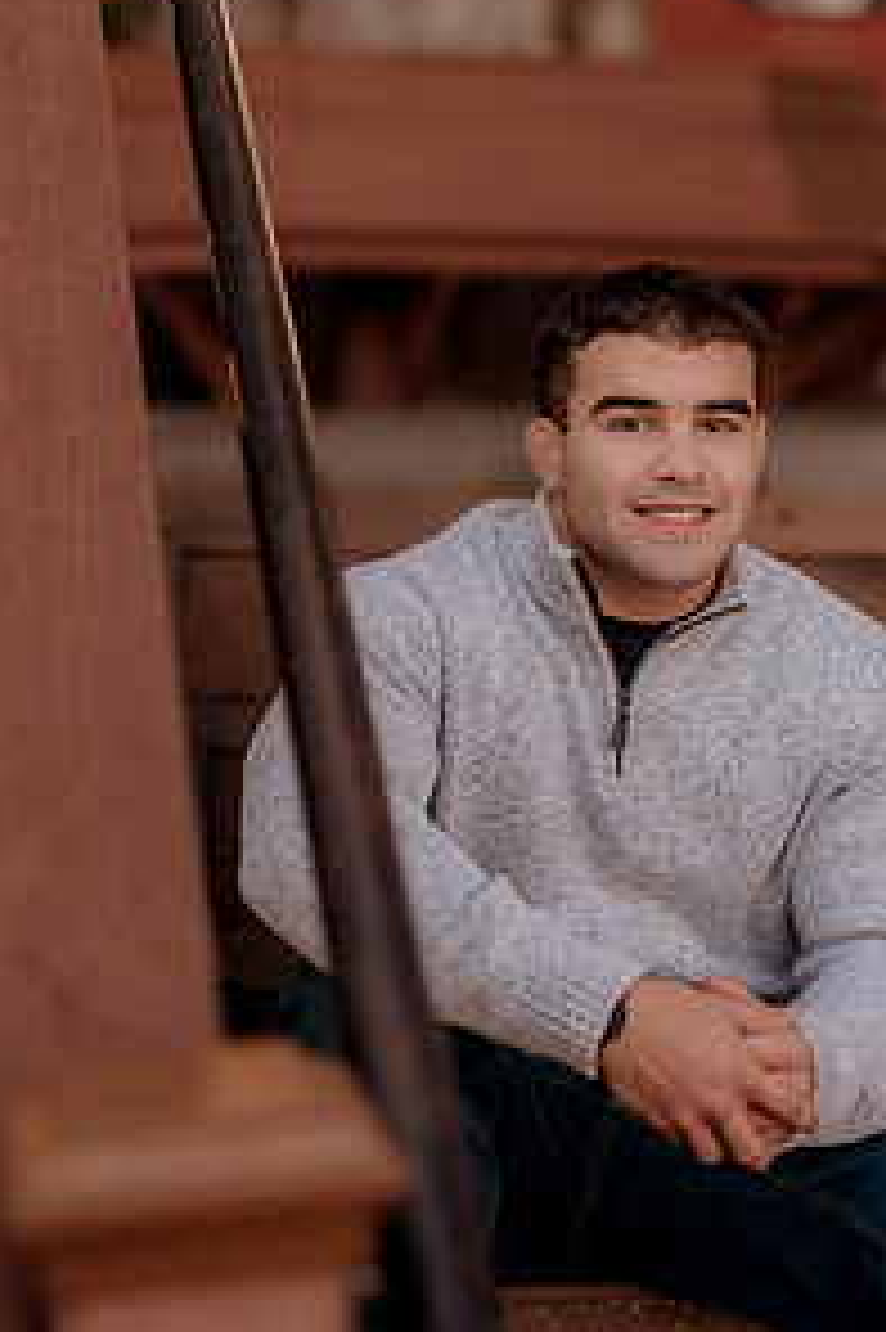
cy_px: 405
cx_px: 483
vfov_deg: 26.5
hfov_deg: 17.9
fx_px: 2809
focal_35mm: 76
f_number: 1.4
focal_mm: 50
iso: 250
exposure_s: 1/1000
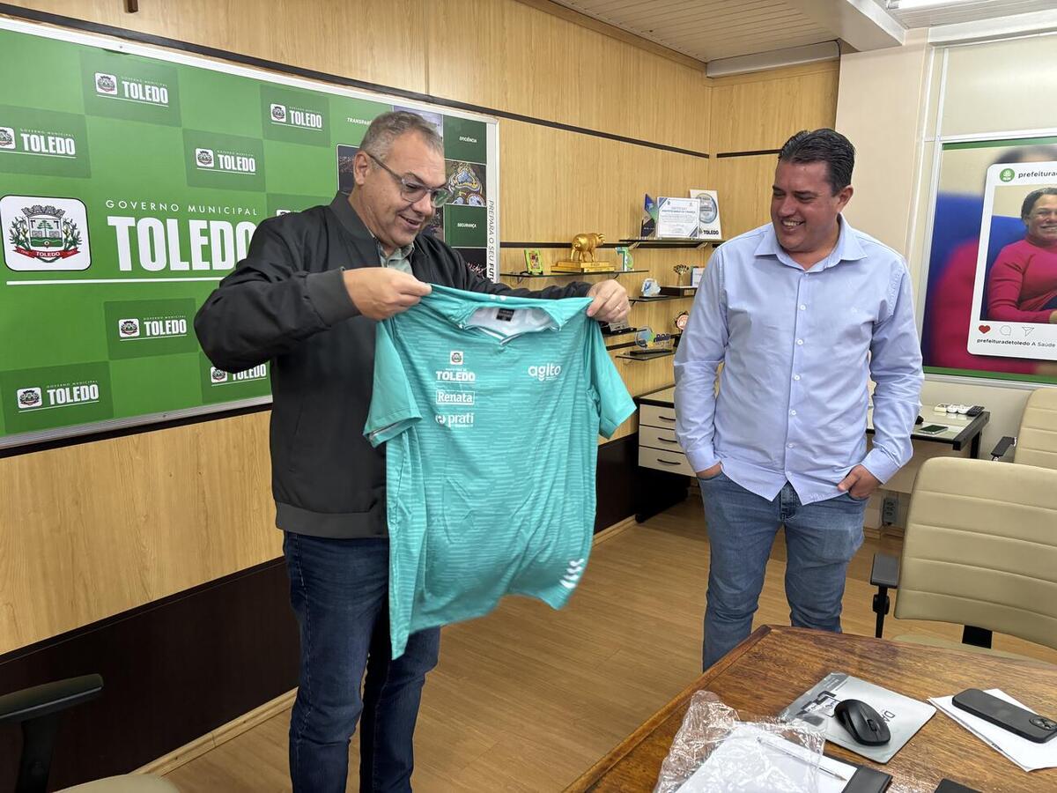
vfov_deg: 53.1
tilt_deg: -9.7
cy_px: 396
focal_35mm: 26
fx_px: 794
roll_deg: -0.3
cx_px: 528
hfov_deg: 67.3
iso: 250
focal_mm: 5.96
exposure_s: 1/60
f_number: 1.6
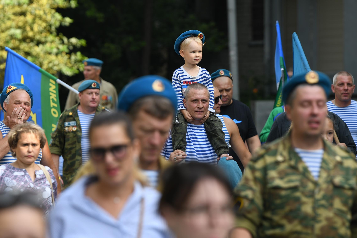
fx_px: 3558
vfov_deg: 3.8
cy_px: 106
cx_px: 165
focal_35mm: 359
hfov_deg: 5.7
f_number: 4.5
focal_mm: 200
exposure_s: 1/200
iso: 100
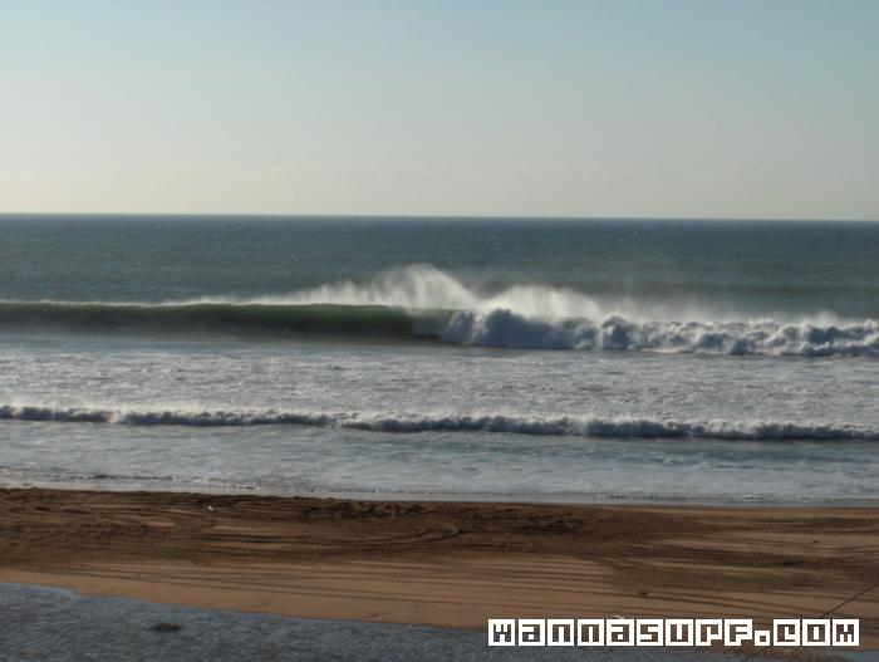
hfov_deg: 16.8
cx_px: 440
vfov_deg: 12.7
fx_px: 2975
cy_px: 331
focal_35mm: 117
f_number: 8.4
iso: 100
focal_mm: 24
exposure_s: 1/588
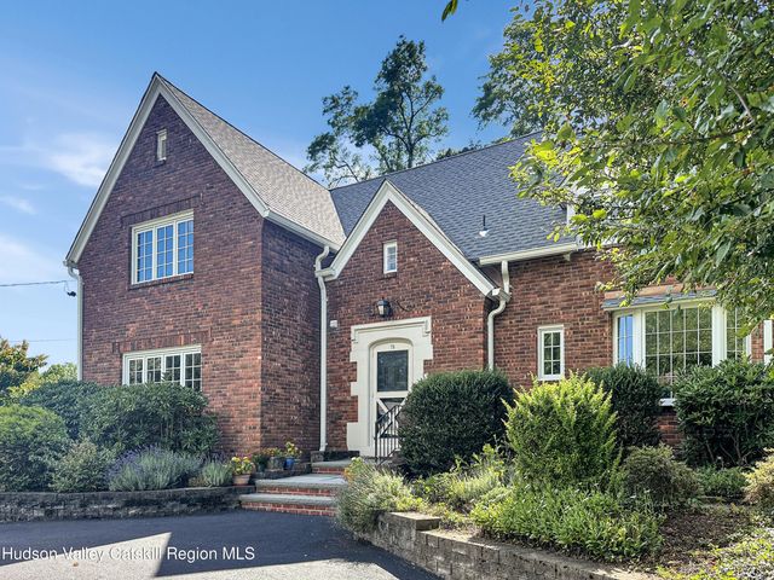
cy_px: 290
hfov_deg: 71.6
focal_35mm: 24
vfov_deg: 56.8
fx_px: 537
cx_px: 387
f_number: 1.78
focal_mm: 6.86
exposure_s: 1/1639
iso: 80
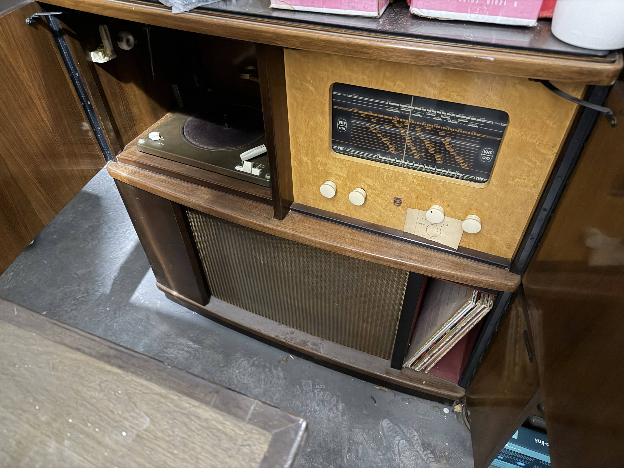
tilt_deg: -44.5
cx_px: 312
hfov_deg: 71.6
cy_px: 234
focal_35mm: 24
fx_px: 433
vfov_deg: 56.8
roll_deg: +2.5
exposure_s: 1/17
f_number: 1.78
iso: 1000
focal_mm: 6.76
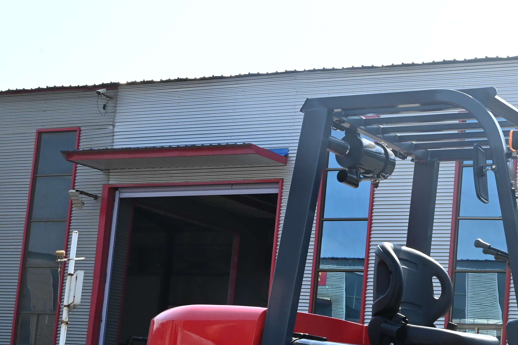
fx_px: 1021
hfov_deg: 26.2
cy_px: 293
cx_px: 577
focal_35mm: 71
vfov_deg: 18.9
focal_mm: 31
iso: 2500
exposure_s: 1/800
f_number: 16
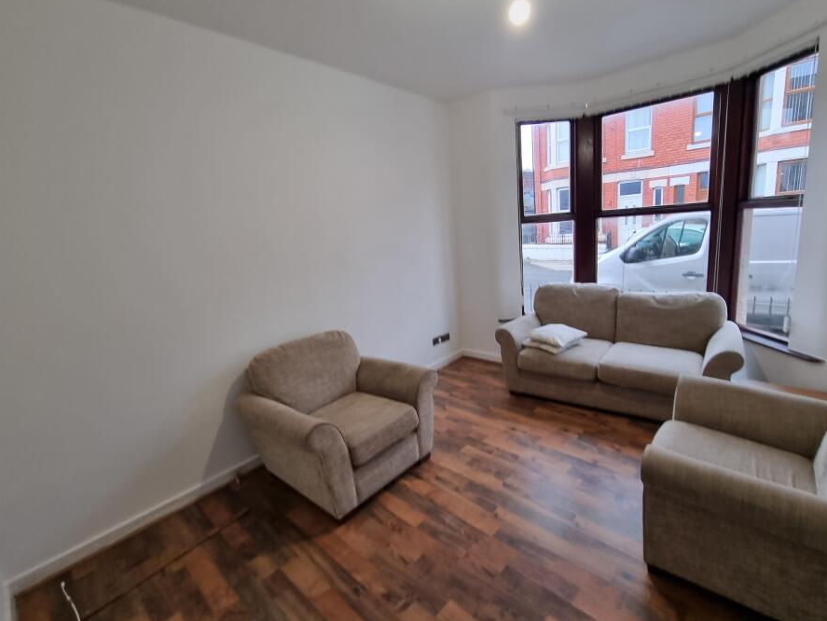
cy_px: 303
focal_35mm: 15
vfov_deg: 81.8
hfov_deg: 97.9
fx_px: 359
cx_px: 449
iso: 100
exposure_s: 1/50
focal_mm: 2.2
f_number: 2.2
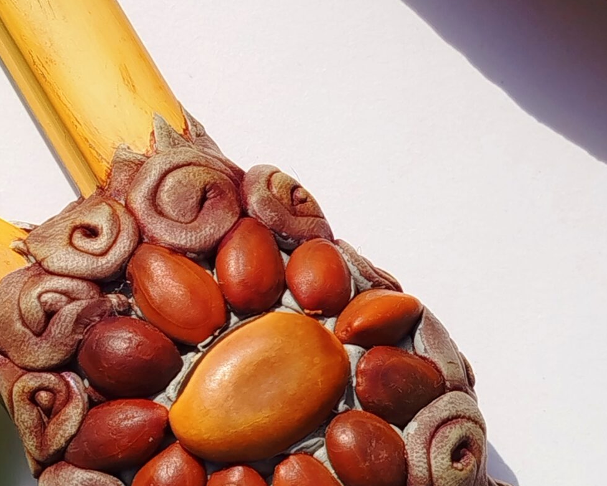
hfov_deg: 15.6
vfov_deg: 12.5
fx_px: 2210
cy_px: 234
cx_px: 268
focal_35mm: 123
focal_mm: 5.31
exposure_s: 1/1005
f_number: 1.7
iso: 50
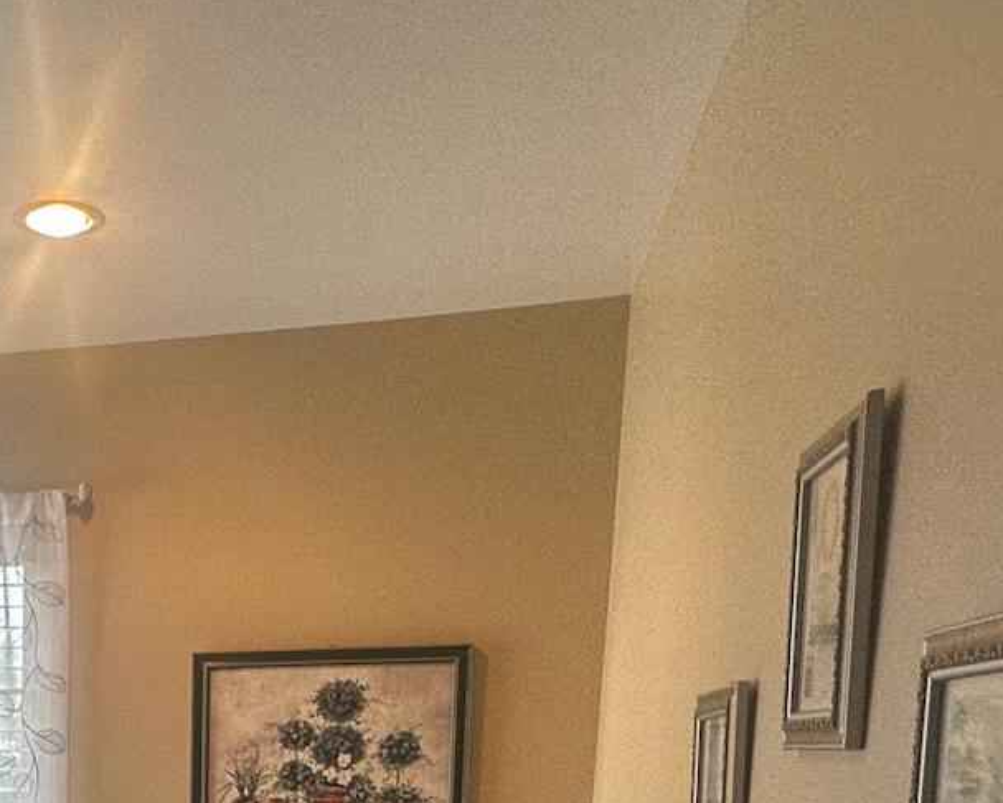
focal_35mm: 46
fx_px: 1366
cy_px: 968
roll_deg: -1.3
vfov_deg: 28.4
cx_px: 13
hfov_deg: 36.5
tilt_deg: -9.2
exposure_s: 1/120
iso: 64
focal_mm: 2.22
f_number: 2.2
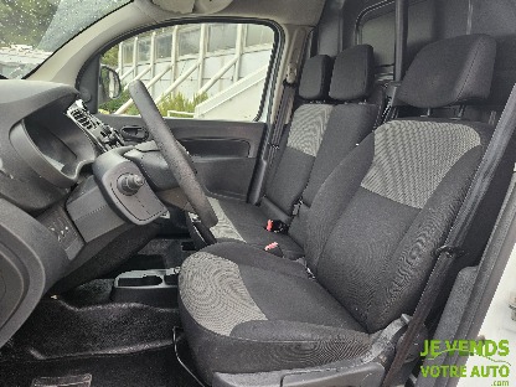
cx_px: 258
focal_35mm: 23
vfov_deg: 58.9
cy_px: 194
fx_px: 343
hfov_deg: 73.9
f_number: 1.8
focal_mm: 5.4
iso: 125
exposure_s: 1/180
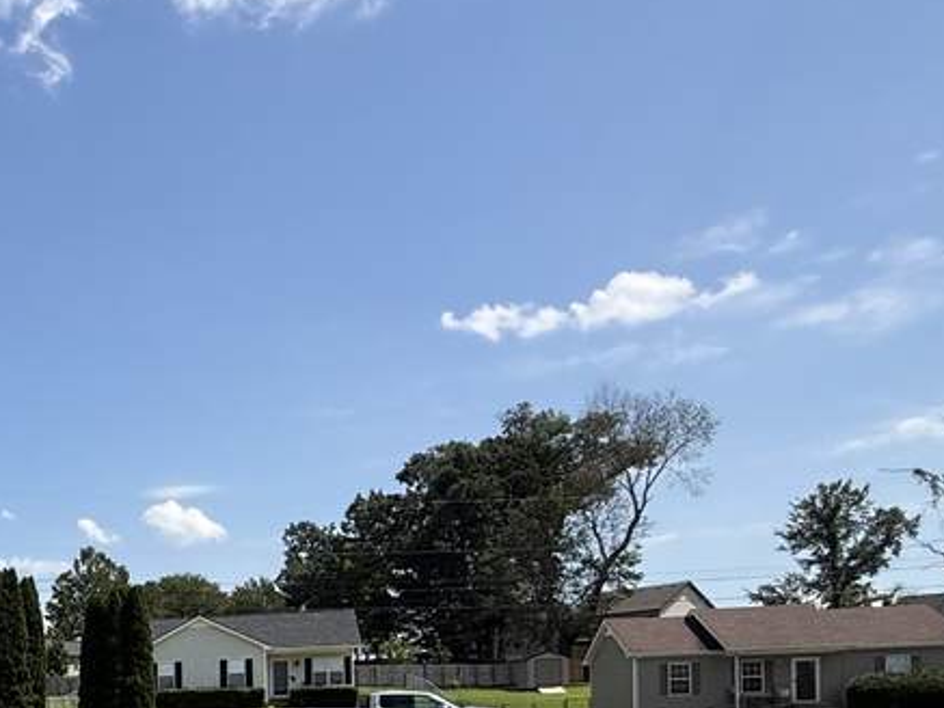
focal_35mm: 41
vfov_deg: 31.8
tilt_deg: +1.0
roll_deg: +0.3
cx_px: -112
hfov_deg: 37.6
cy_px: 745
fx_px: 1118
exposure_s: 1/2841
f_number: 2.2
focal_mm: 2.22
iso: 50
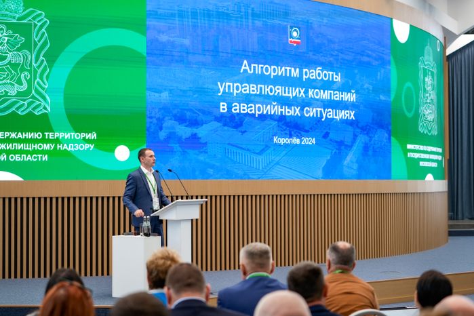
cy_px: 158
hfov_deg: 28.8
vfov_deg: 19.5
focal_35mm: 70
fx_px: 922
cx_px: 237
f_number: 3.2
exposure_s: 1/80
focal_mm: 70
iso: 320
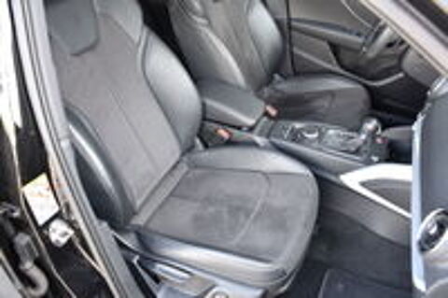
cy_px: 149
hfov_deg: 62.0
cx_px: 224
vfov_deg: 43.5
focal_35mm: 30
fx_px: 373
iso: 500
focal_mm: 20
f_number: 4
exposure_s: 1/60
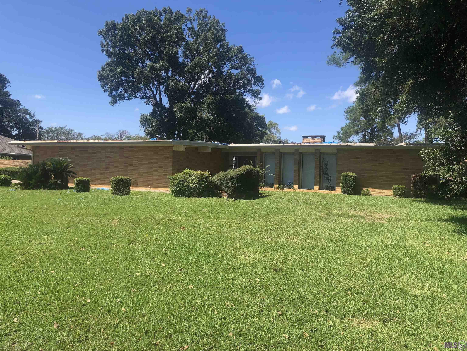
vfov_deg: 49.7
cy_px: 176
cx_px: 234
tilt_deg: +0.6
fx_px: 378
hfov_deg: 63.4
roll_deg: -1.1
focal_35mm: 28
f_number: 1.8
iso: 20
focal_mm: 4
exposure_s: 1/1116
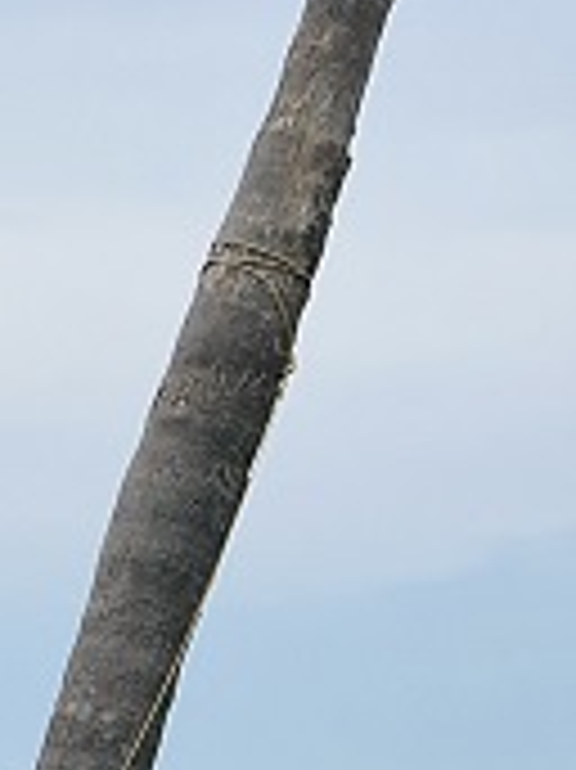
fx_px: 3377
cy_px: 666
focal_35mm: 152
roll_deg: -0.7
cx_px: -940
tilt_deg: +4.7
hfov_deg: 8.6
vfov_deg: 12.9
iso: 50
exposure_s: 1/8696
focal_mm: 5.7
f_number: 1.5
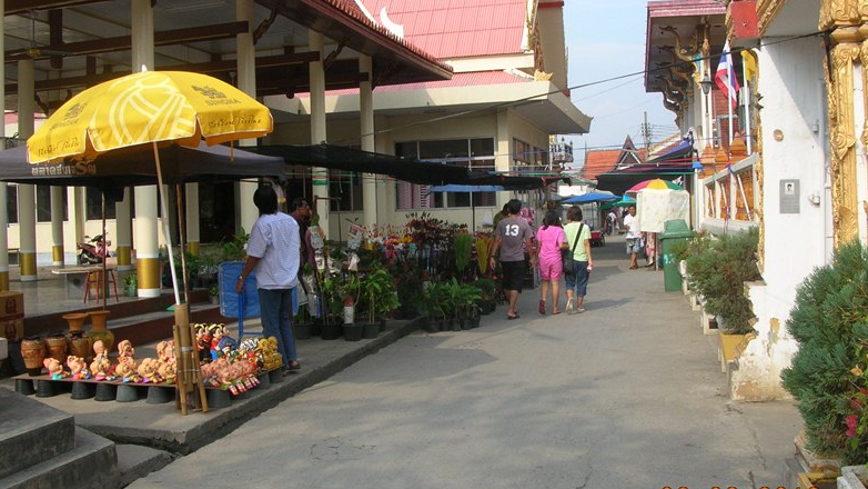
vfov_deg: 30.4
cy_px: 235
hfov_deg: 51.6
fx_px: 898
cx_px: 440
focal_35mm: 39
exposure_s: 1/174
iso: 50
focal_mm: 5.8
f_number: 5.6
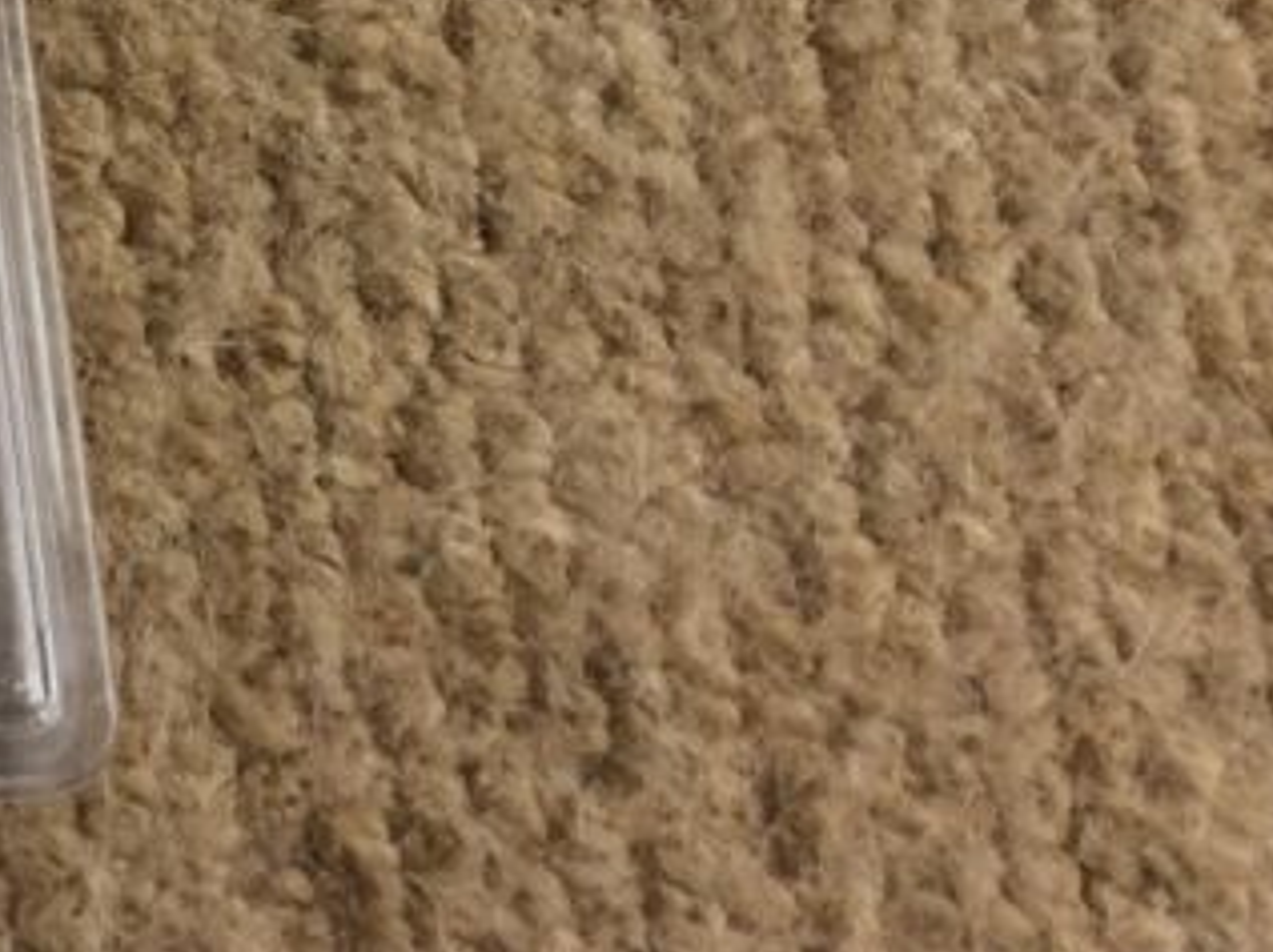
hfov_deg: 17.6
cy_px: -392
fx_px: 3710
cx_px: -602
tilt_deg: -70.5
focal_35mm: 101
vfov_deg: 13.9
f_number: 2.4
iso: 32
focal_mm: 3.3
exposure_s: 1/24
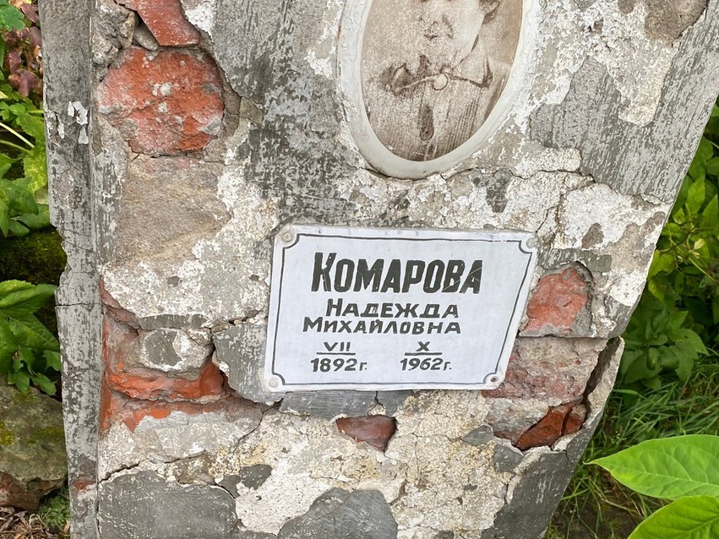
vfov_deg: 32.5
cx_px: 335
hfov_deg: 42.9
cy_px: 377
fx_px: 914
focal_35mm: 44
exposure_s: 1/121
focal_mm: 4.25
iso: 40
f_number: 1.8
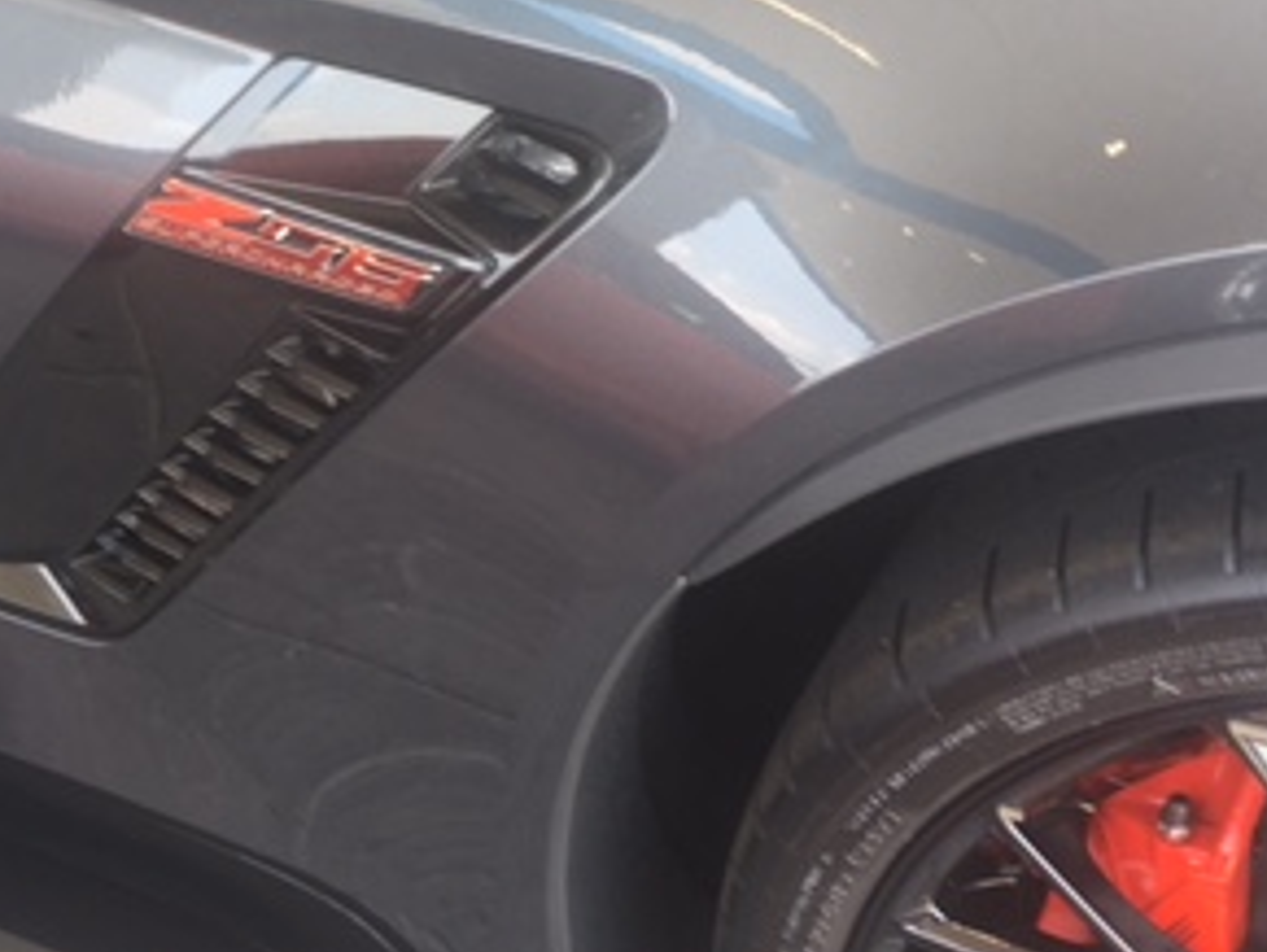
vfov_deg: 23.0
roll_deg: +5.9
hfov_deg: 29.2
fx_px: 2344
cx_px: 166
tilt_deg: -29.0
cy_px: 459
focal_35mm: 64
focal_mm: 4.15
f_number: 2.2
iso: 25
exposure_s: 1/60
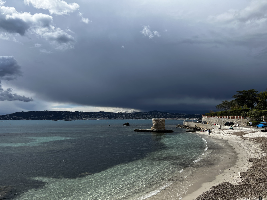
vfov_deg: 53.1
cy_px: 100
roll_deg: +0.0
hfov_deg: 67.3
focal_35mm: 26
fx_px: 201
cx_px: 134
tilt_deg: +5.5
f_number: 1.5
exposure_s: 1/7463
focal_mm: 5.7
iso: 50
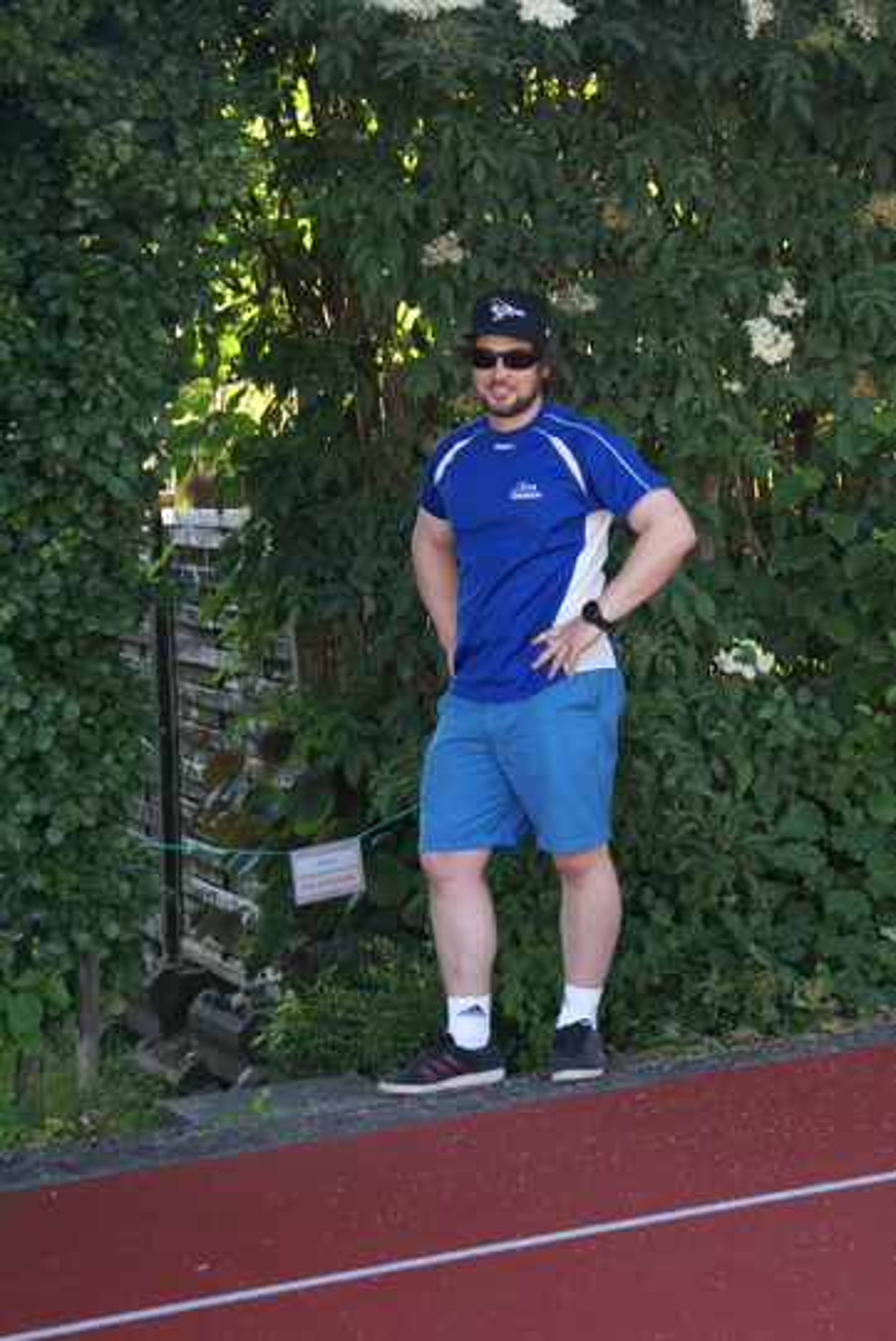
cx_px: 448
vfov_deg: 19.4
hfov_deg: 13.1
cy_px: 670
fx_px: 3912
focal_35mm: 105
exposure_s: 1/250
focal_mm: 70
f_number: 5.6
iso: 500
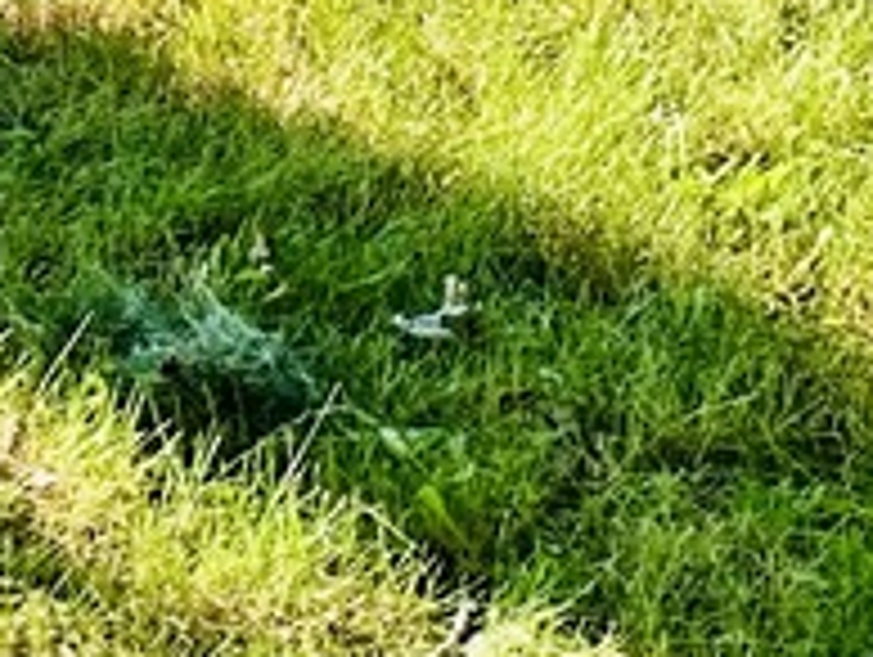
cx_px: -2066
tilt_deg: -3.1
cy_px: -1750
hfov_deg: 8.5
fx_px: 4495
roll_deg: -1.2
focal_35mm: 178
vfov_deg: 6.9
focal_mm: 6.86
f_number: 1.78
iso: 80
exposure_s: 1/448
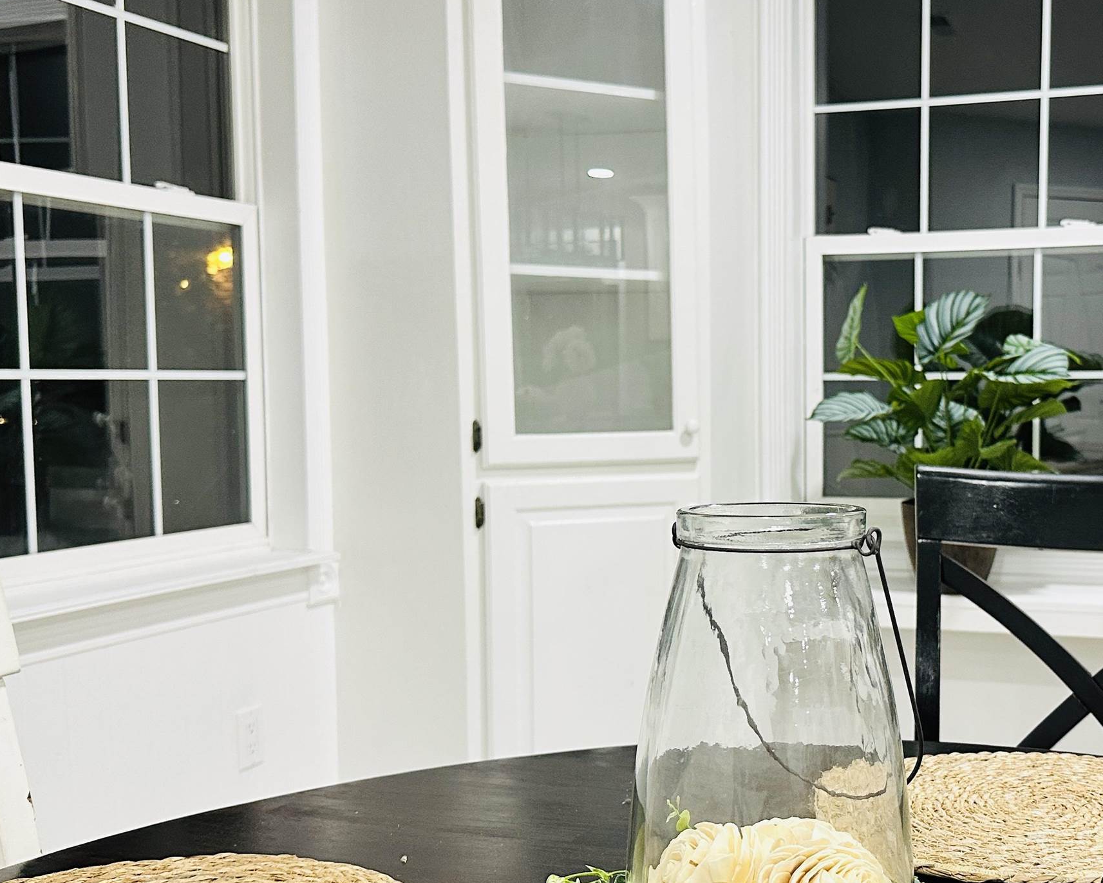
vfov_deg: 35.6
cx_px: 820
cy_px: 488
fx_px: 1371
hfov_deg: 42.5
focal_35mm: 42
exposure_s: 1/60
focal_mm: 6.86
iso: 250
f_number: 1.78
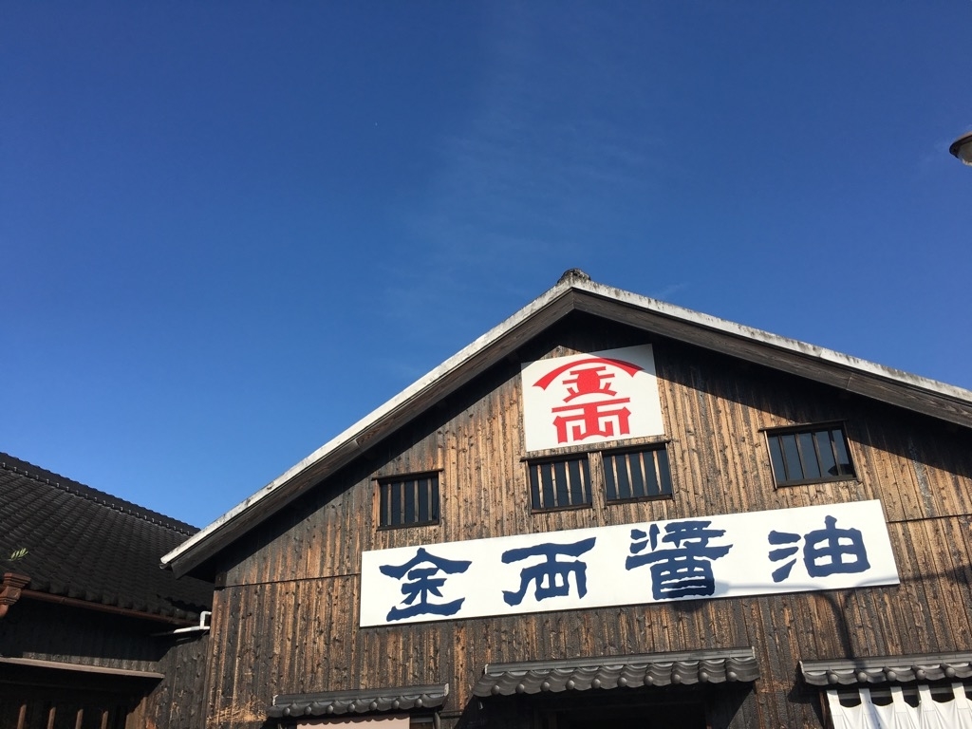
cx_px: 486
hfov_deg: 61.7
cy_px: 364
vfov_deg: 48.2
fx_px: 814
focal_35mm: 29
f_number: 2.2
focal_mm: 4.15
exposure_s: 1/2564
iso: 25
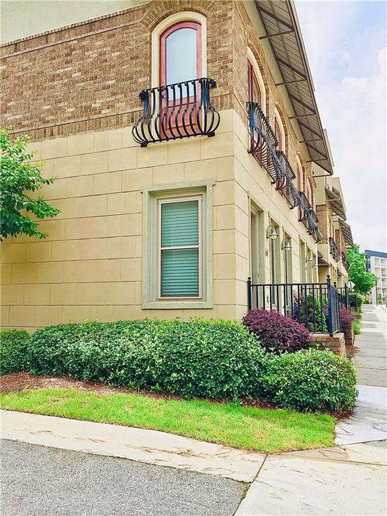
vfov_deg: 61.7
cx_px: 194
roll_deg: -0.4
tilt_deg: +9.1
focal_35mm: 29
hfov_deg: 48.2
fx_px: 432
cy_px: 258
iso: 32
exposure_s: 1/1130
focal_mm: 4.15
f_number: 2.2
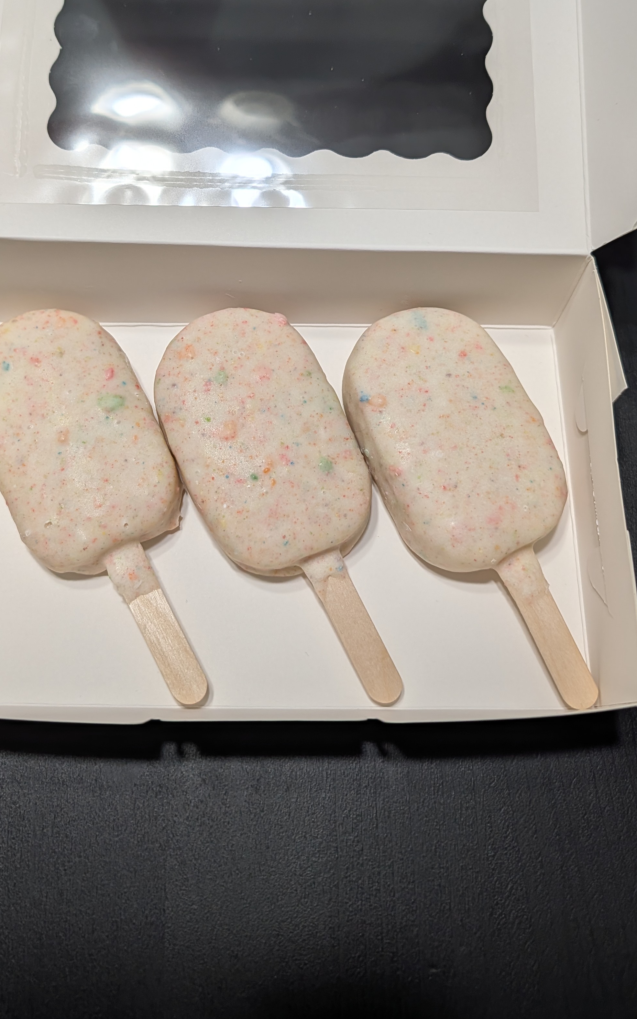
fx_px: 917
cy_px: 363
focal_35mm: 33
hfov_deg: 38.2
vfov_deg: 57.2
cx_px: 251
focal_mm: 6.9
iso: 23
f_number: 1.68
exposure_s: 1/201
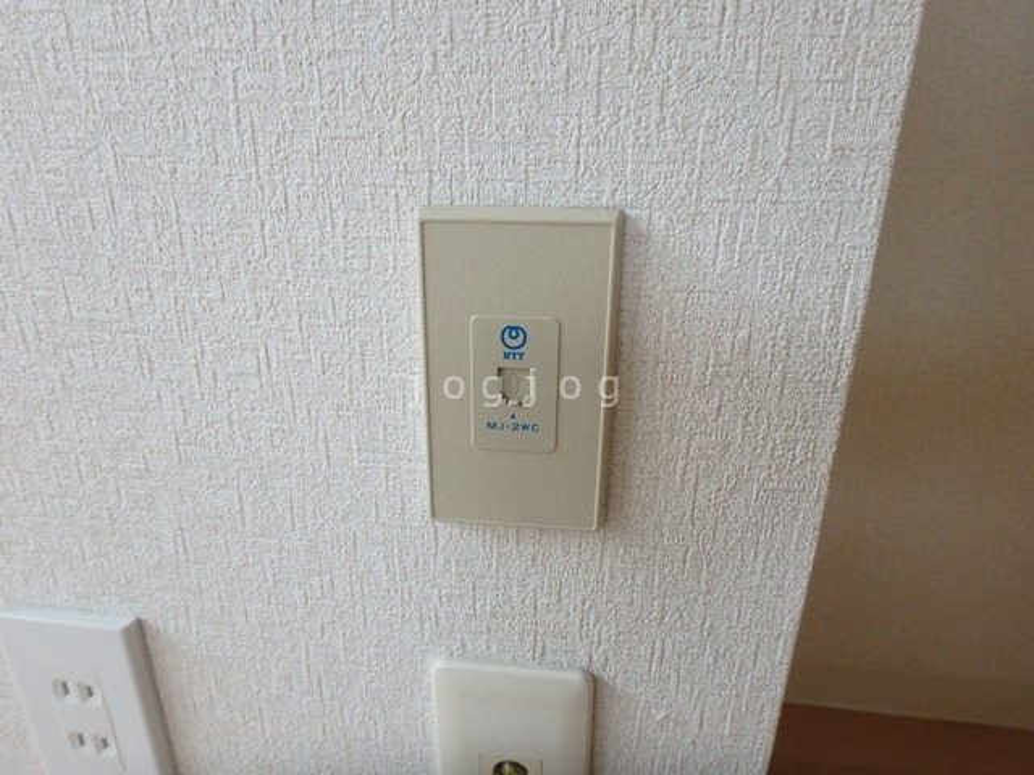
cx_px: 517
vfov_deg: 63.4
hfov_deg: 79.0
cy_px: 388
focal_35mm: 21
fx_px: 627
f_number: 3.5
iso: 250
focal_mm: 3.7
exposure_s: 1/30
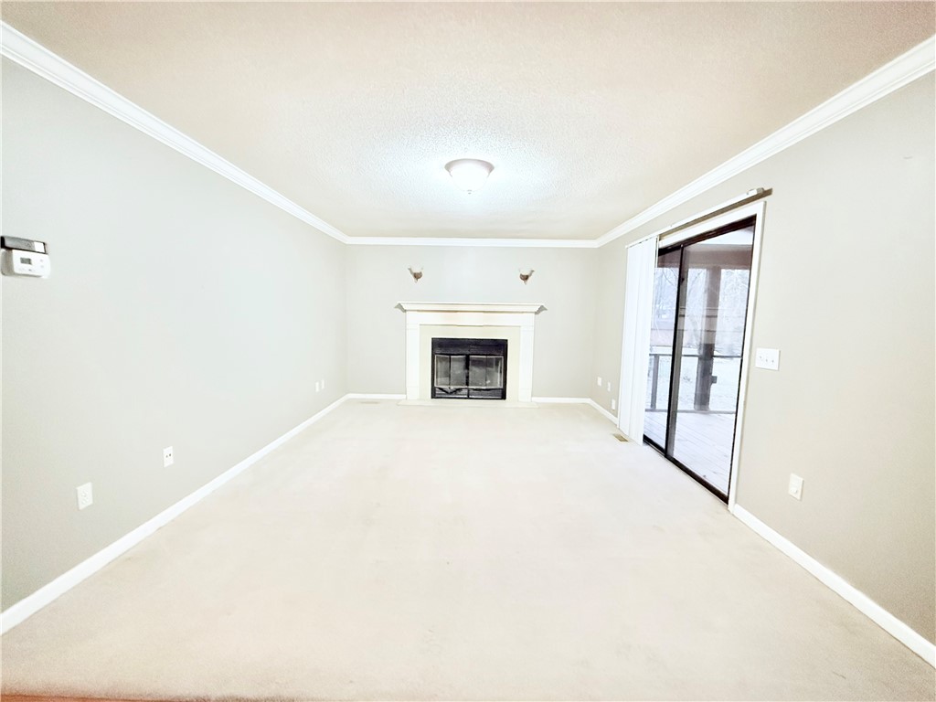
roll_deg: -1.1
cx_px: 468
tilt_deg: -4.7
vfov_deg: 85.7
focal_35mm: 14
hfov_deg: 102.1
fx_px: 379
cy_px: 351
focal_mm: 2.22
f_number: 2.2
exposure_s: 1/60
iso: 1250
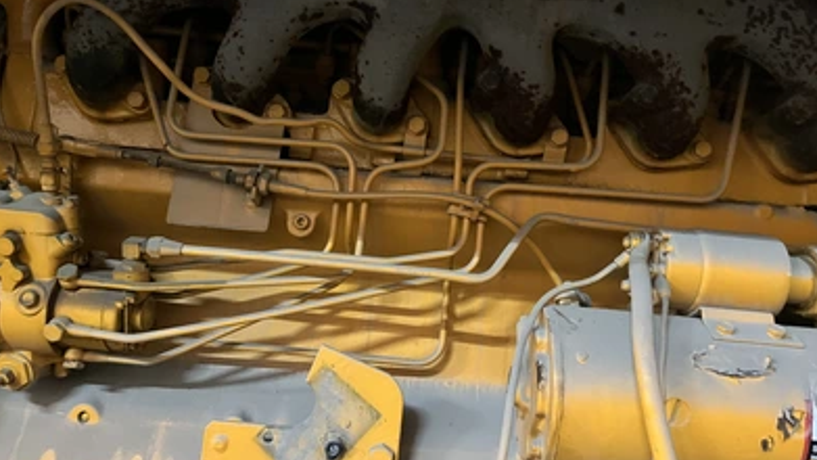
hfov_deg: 66.1
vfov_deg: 40.2
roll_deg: -6.5
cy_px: 213
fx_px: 628
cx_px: 407
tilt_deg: +4.3
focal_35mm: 29
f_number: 1.6
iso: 640
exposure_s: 1/30
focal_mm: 5.1
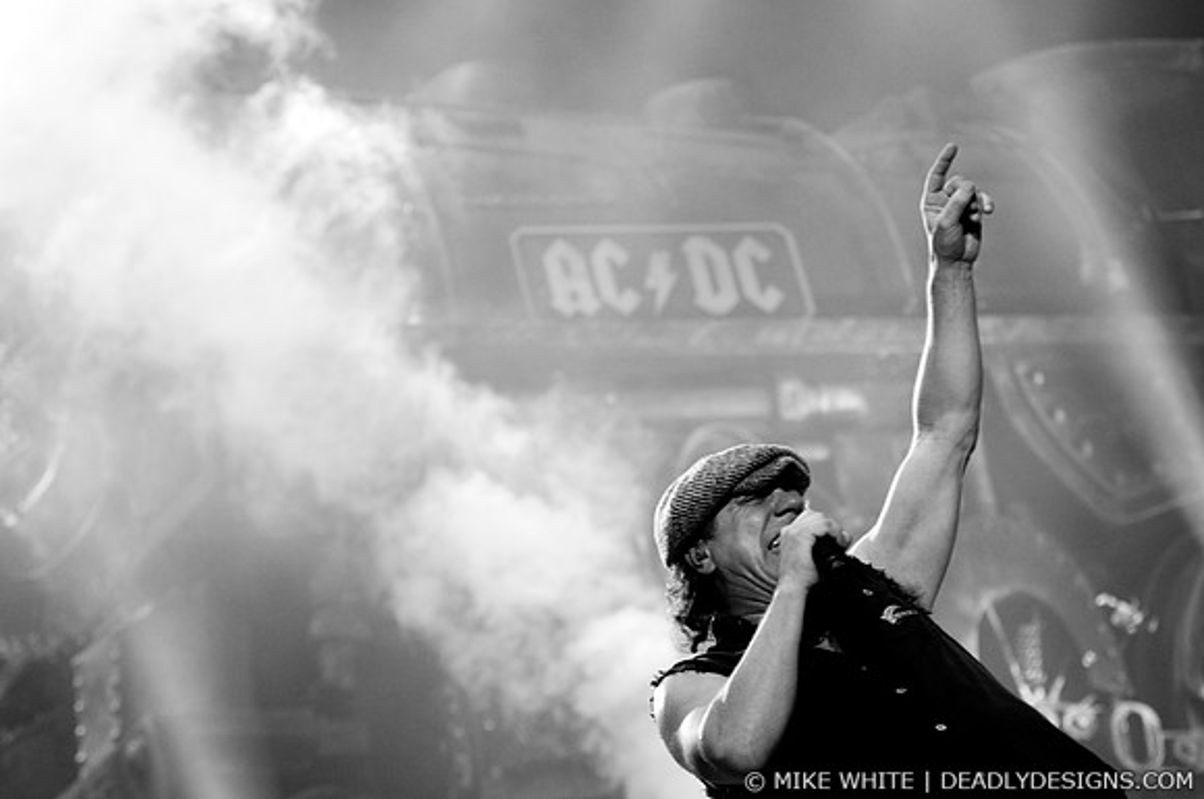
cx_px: 602
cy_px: 400
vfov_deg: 11.4
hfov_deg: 17.1
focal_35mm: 120
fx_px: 4008
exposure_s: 1/320
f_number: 4
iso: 800
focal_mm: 80
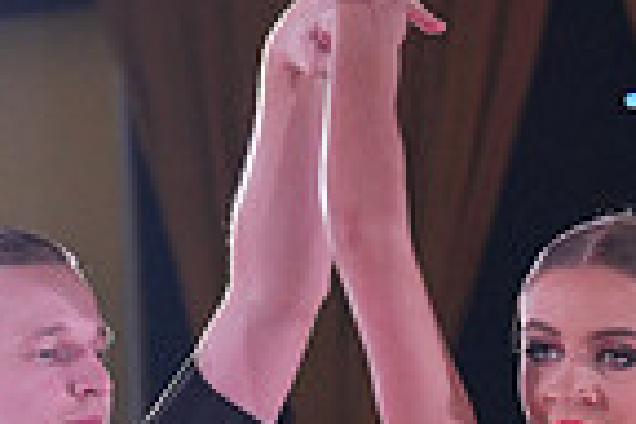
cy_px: 1188
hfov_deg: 5.0
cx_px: 475
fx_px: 7278
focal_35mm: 412
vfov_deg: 3.3
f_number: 4
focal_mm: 68
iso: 1250
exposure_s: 1/400
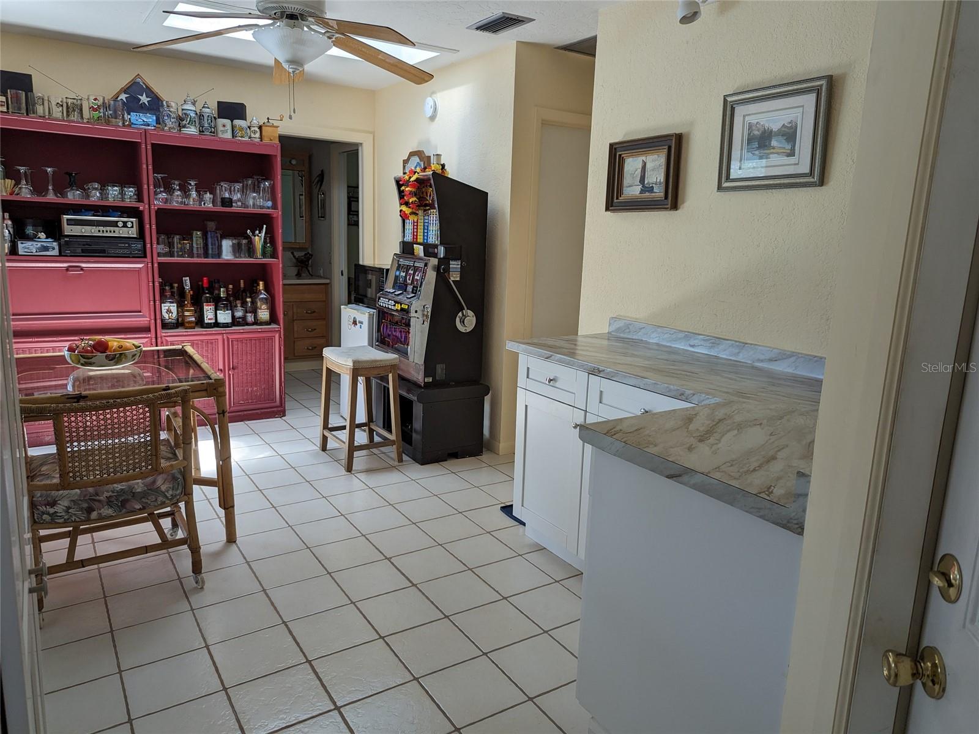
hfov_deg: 71.6
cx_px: 490
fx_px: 679
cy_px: 367
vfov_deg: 56.8
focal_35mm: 24
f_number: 1.85
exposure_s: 1/120
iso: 72
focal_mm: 6.81
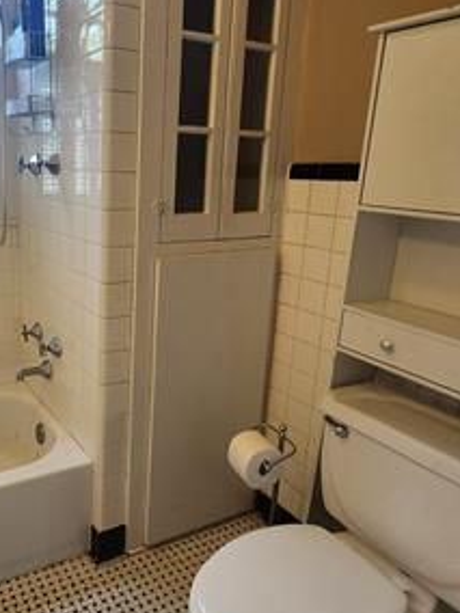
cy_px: 300
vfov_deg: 76.4
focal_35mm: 22
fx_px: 390
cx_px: 93
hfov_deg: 56.7
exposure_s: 1/60.2
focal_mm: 1.74
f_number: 2.2
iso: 125
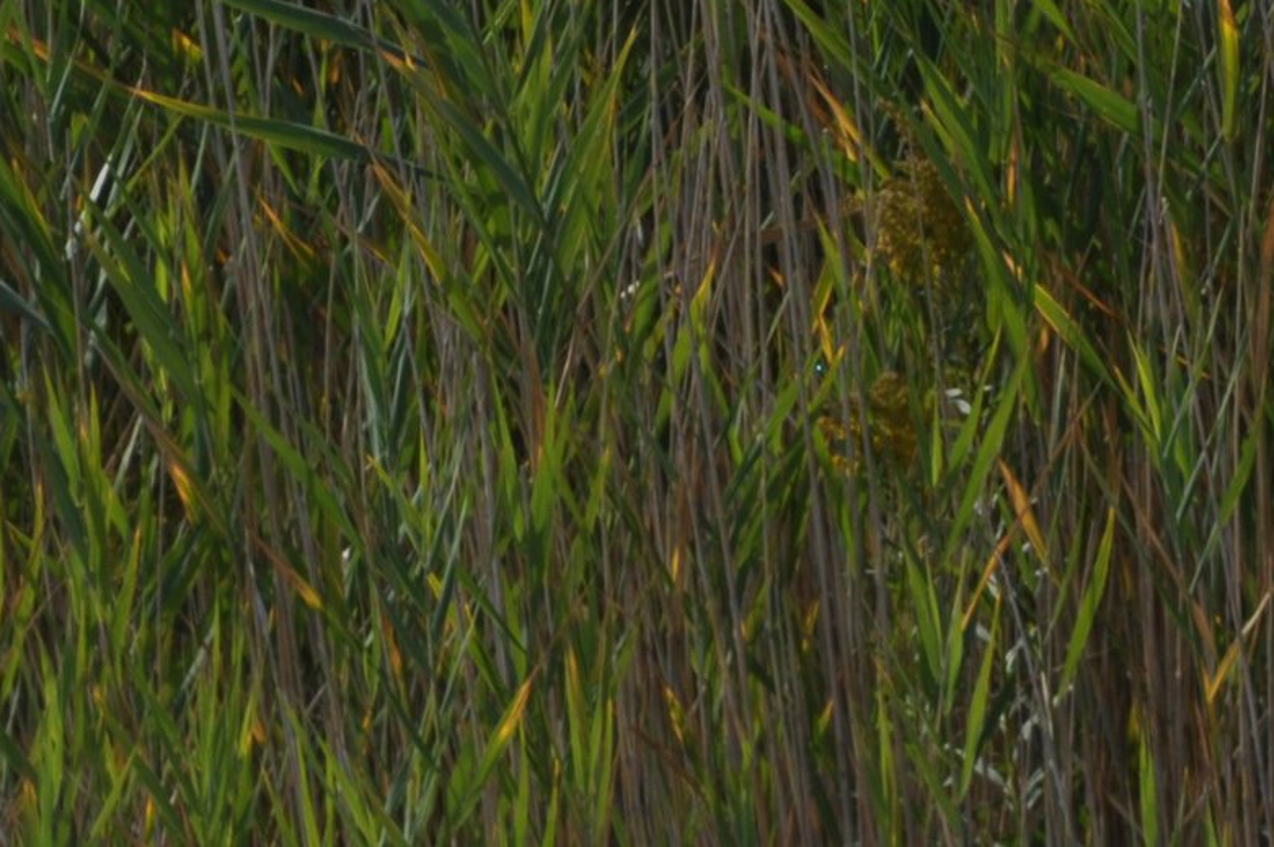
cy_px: 904
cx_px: -643
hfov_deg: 2.2
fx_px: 33889
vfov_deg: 1.4
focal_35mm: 959
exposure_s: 1/125
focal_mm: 195
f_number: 32
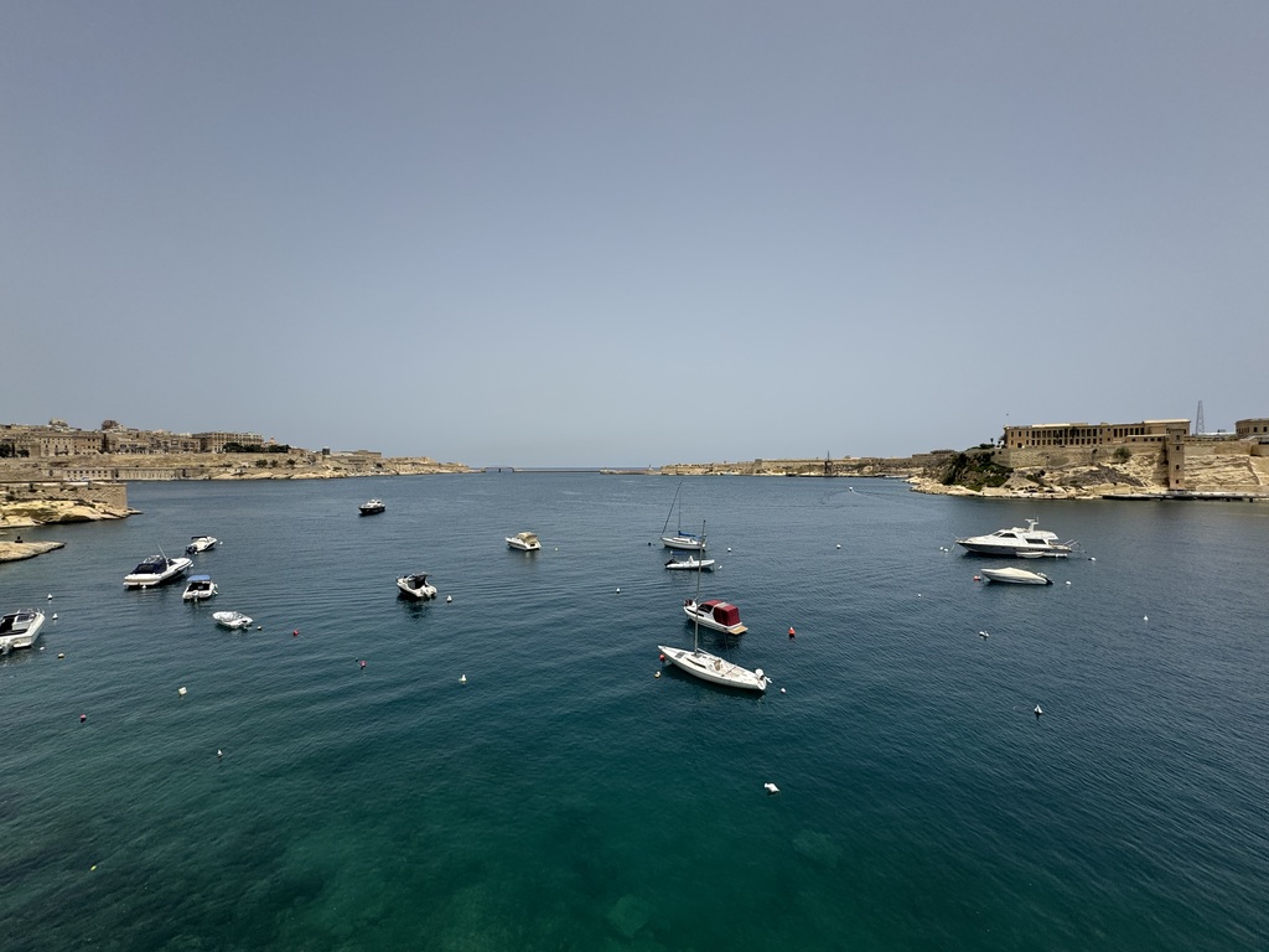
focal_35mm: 14
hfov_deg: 102.1
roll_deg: -1.8
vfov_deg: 85.7
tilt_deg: -0.2
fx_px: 513
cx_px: 634
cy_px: 476
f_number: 2.2
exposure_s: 1/3390
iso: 50
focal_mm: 2.22
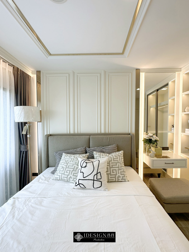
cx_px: 94
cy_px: 126
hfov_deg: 85.7
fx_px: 102
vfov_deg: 102.1
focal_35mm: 14
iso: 40
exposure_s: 1/126
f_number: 2.2
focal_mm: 2.22
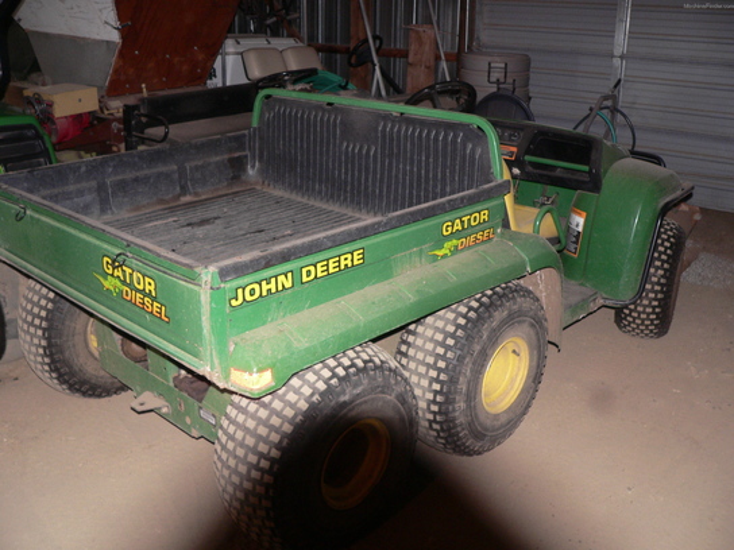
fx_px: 763
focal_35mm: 36
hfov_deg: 51.4
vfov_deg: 39.7
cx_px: 367
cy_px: 275
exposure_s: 1/30
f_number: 2.8
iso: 200
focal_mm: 6
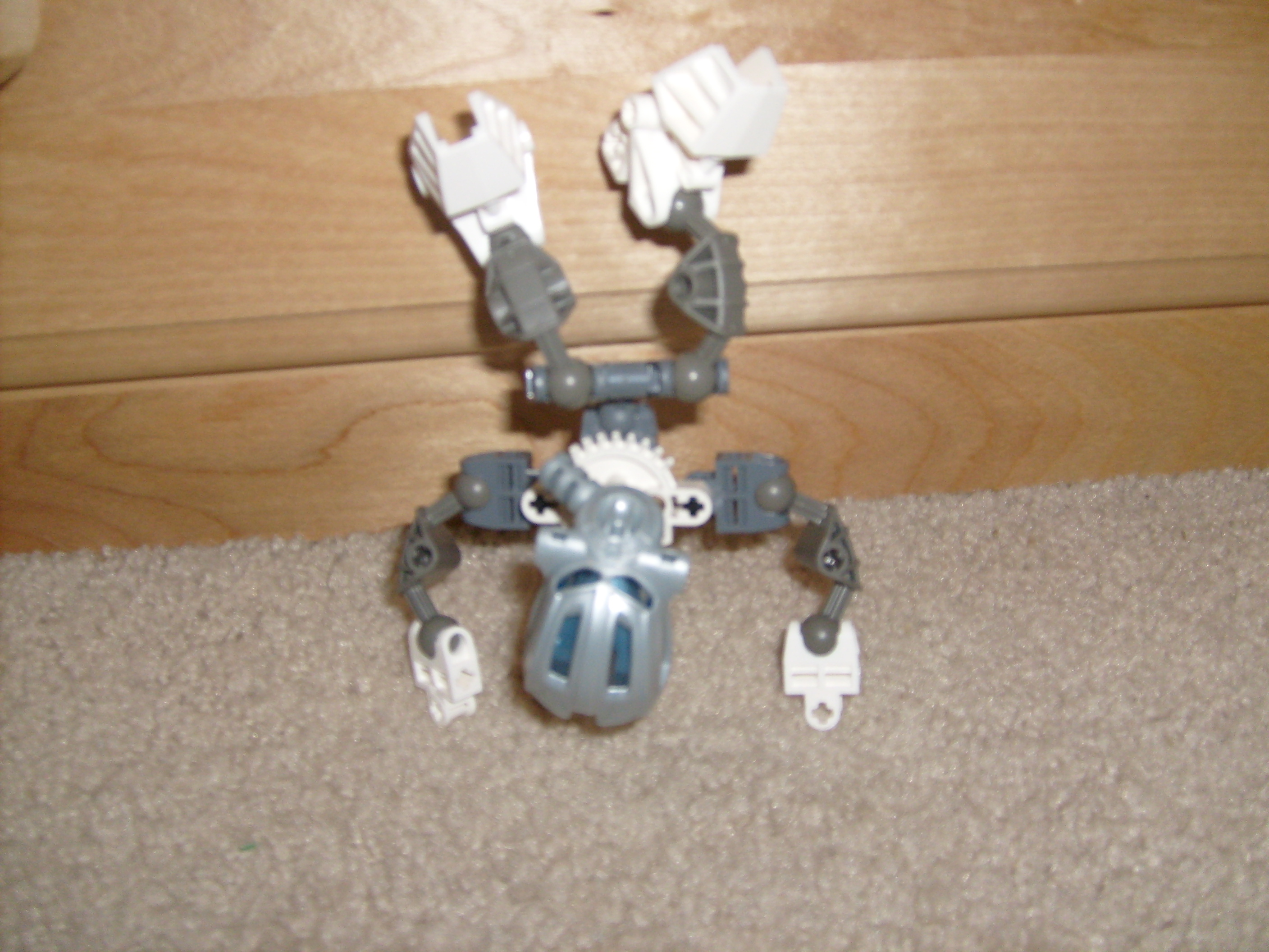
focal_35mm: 35
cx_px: 634
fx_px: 1283
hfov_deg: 52.6
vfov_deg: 40.7
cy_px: 476
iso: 100
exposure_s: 1/45
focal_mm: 5.8
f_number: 2.8
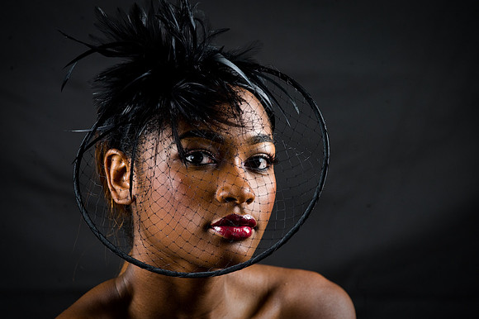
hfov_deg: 10.3
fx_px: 2659
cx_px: 240
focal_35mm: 200
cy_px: 160
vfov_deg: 6.9
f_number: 5.6
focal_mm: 200
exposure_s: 1/125
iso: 320
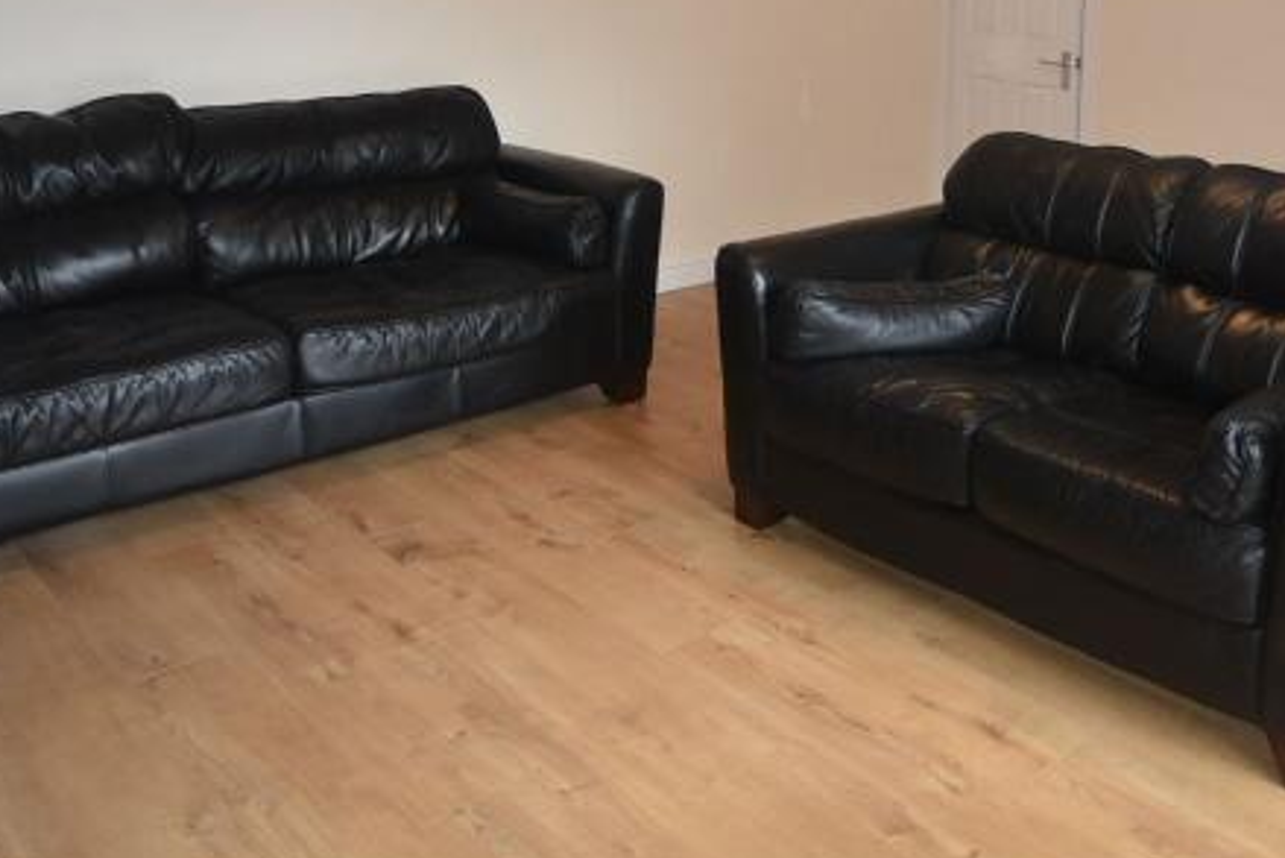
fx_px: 1250
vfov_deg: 35.5
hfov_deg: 52.7
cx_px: 916
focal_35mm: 35
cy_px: 73
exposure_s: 1/60
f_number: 4
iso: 400
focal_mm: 10
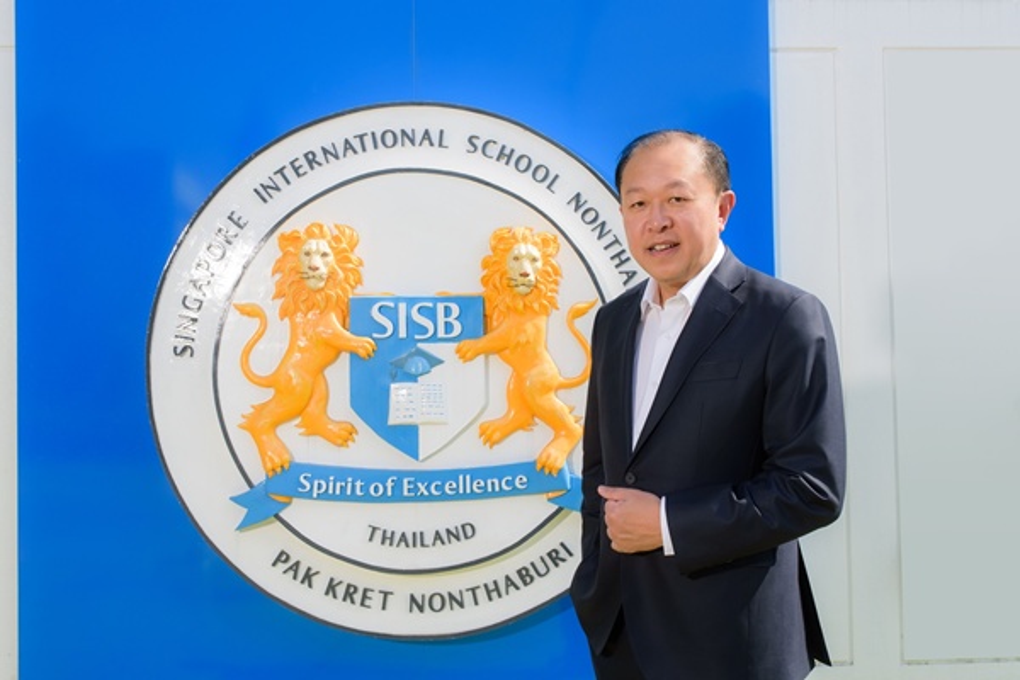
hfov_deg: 54.4
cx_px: 510
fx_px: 992
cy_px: 340
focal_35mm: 35
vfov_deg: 37.9
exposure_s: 1/125
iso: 100
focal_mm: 35
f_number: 11
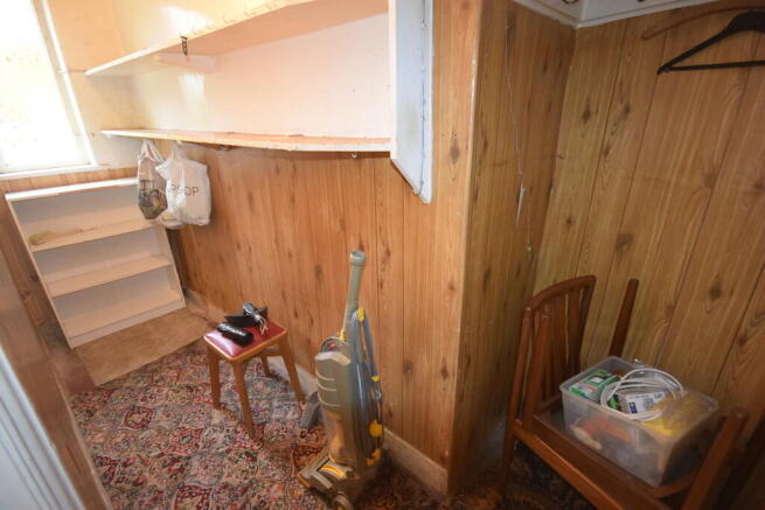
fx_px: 351
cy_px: 255
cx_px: 382
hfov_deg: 95.0
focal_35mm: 16
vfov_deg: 72.1
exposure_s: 1/60
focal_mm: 11
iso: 2500
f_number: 4.2
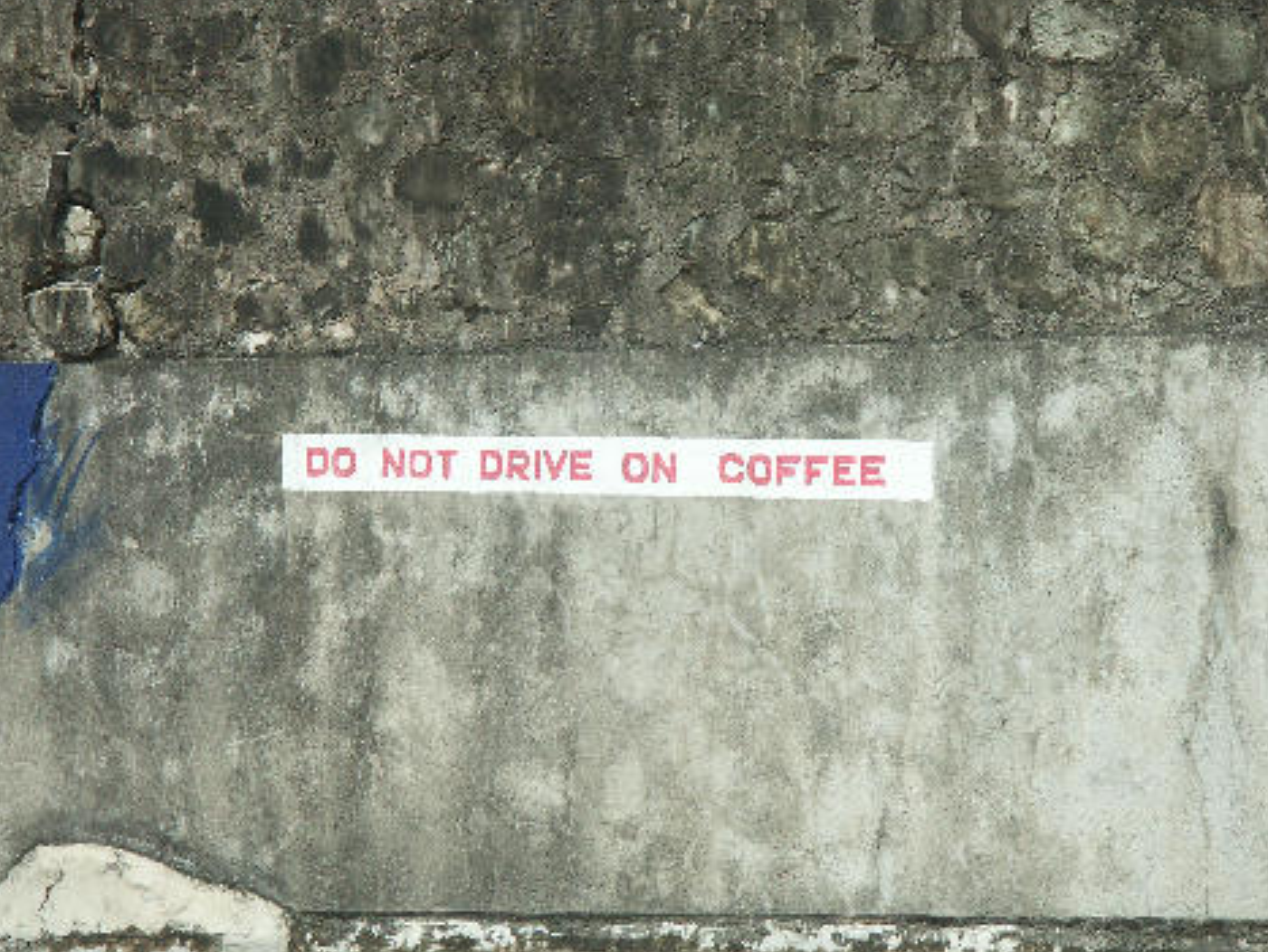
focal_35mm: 227
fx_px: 8322
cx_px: 672
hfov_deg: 8.7
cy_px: 461
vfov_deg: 6.6
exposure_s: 1/640
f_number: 7.1
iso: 100
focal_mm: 50.27
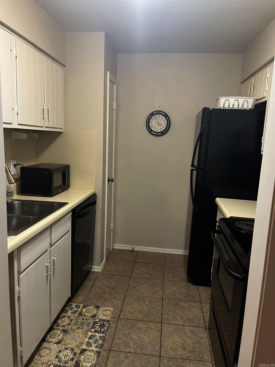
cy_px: 184
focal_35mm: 26
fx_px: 275
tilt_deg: -9.2
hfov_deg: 53.1
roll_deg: -1.3
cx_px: 138
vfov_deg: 67.3
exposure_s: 1/60
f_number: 1.6
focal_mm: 5.1
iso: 250
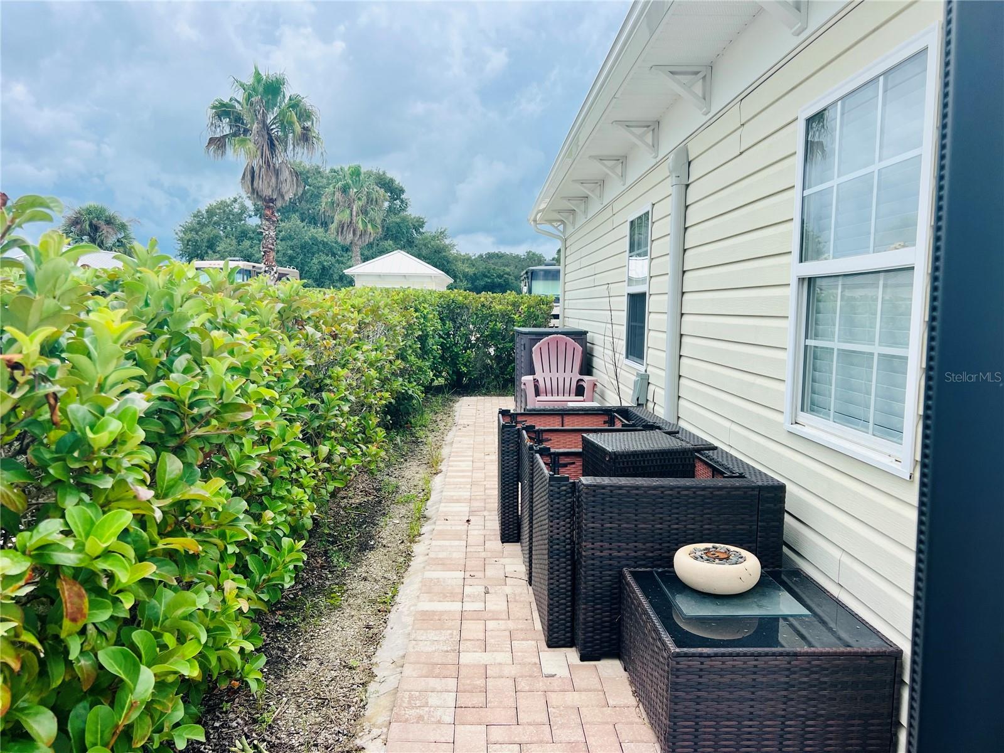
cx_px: 502
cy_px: 376
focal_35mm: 26
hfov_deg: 67.3
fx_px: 754
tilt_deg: -6.6
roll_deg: -1.1
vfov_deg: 53.1
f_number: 1.5
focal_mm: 5.7
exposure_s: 1/1698
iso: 50
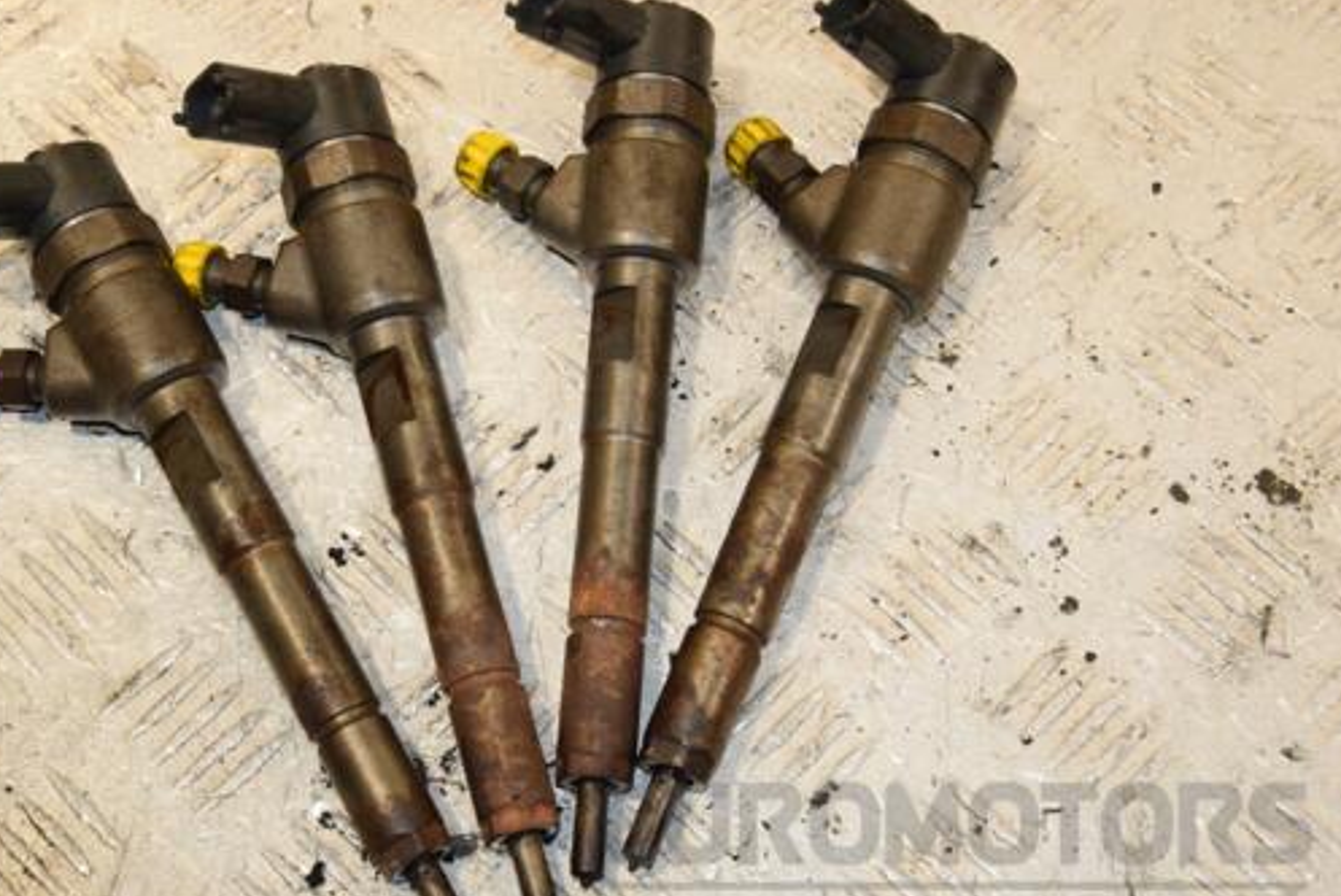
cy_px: 464
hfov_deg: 26.6
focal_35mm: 76
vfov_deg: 18.0
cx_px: 553
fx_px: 2833
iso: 800
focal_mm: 42
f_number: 9
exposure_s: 1/200
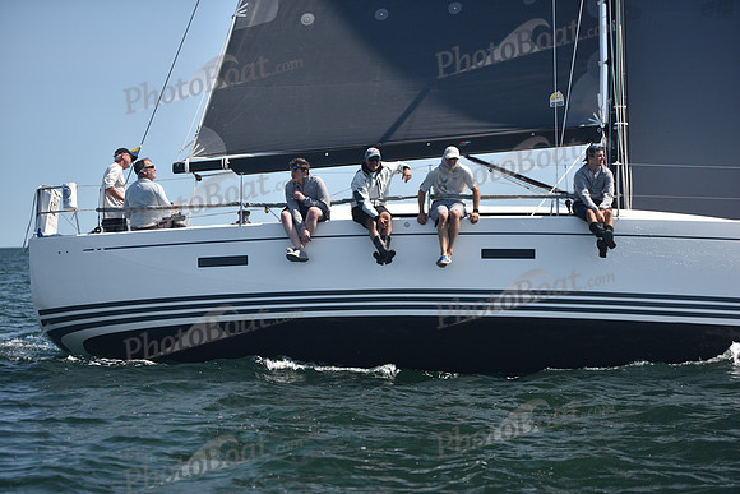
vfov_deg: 13.7
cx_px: 370
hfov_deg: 20.4
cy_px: 247
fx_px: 2056
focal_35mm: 100
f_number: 2.8
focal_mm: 100
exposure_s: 1/2000
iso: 250
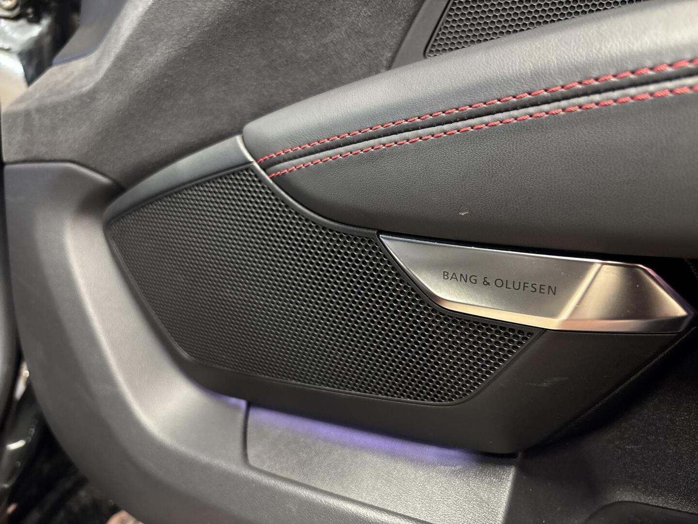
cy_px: 262
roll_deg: -4.1
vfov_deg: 53.1
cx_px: 349
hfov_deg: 67.3
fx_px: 524
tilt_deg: -10.4
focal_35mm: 26
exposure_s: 1/31
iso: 640
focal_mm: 5.96
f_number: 1.6
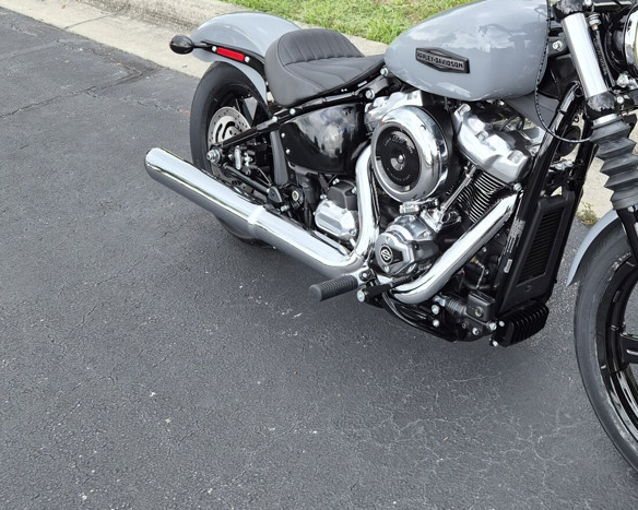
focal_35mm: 41
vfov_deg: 35.9
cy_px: 147
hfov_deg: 43.1
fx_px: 774
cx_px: 493
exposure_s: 1/550
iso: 80
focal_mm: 5.4
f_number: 1.8
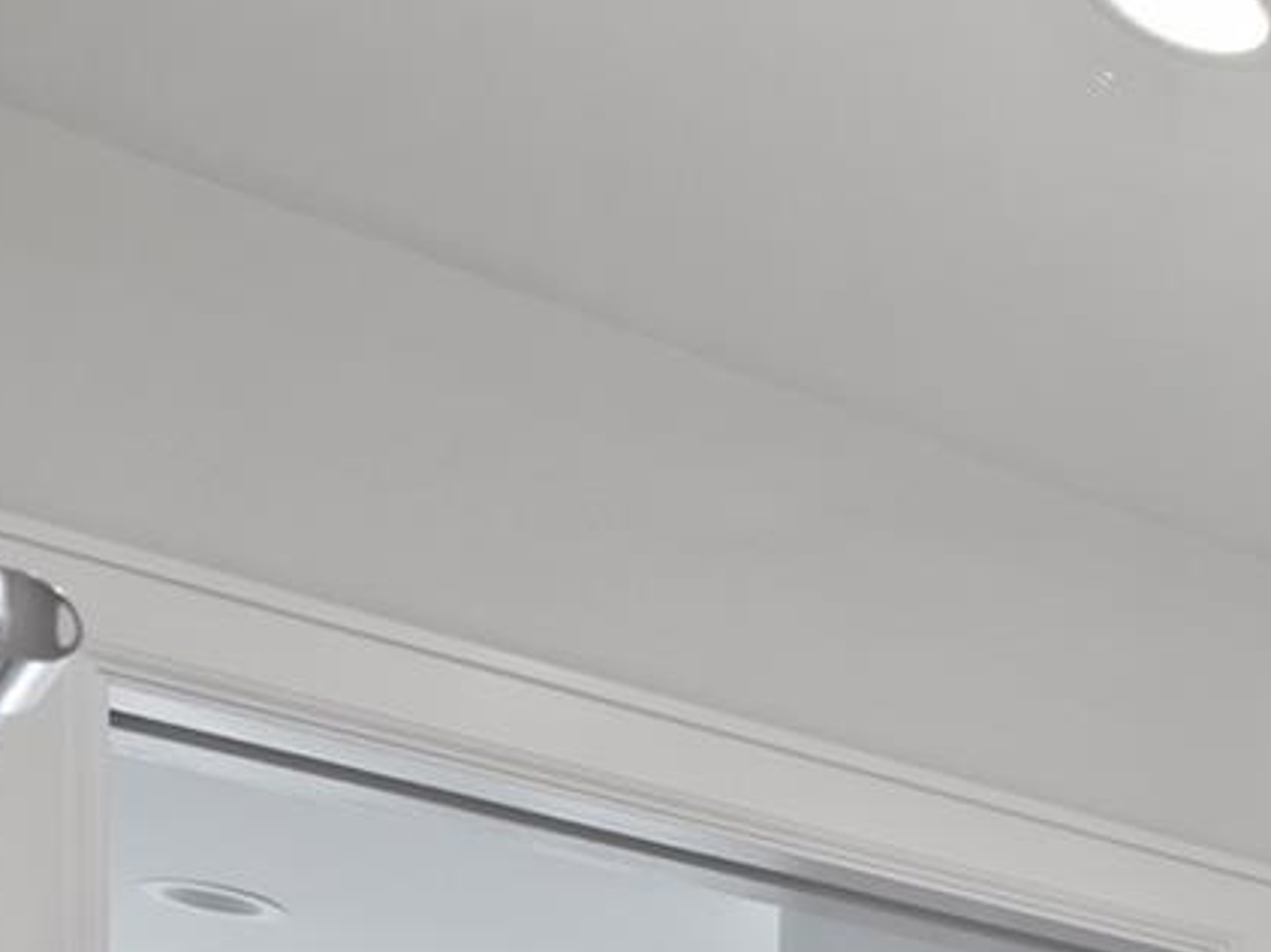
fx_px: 2654
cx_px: 2894
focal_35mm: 72
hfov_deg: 16.0
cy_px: 1839
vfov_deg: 16.2
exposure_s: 1/10
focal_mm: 15.5
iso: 400
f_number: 8
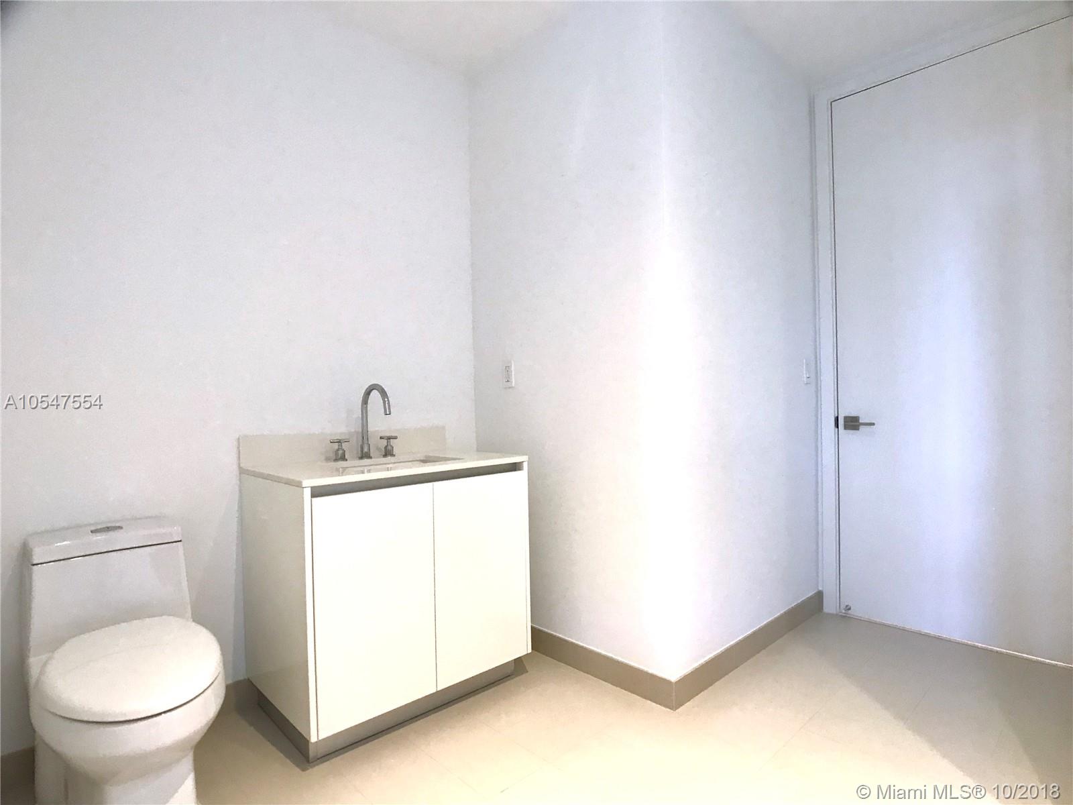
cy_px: 402
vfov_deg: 49.7
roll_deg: +1.2
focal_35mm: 28
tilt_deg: -1.1
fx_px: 868
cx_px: 536
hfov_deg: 63.4
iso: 40
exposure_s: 1/15
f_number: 1.8
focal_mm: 3.99
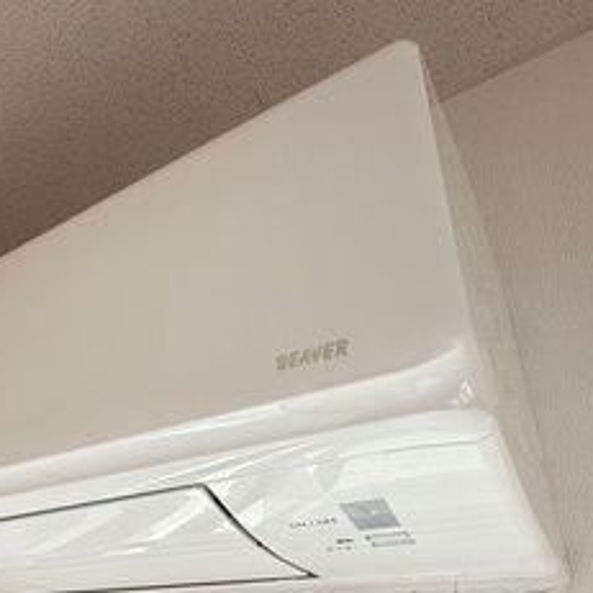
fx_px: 581
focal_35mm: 30
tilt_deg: +24.9
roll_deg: -3.8
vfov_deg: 52.0
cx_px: 169
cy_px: 436
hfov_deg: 52.3
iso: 64
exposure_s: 1/183
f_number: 2.2
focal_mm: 2.22
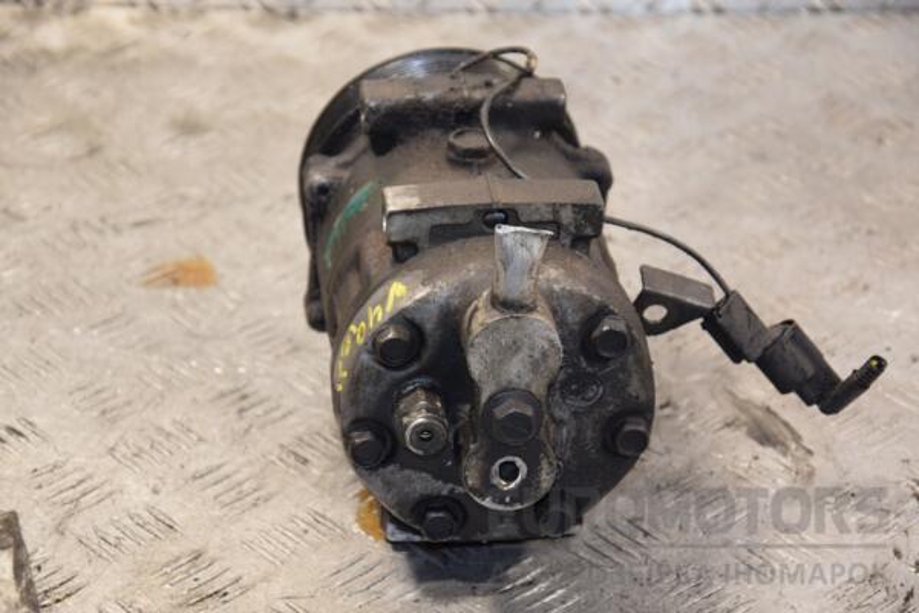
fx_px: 3063
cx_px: 460
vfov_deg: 11.4
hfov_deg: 17.1
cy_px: 306
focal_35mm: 120
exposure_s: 1/100
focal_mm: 80
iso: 800
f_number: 5.3
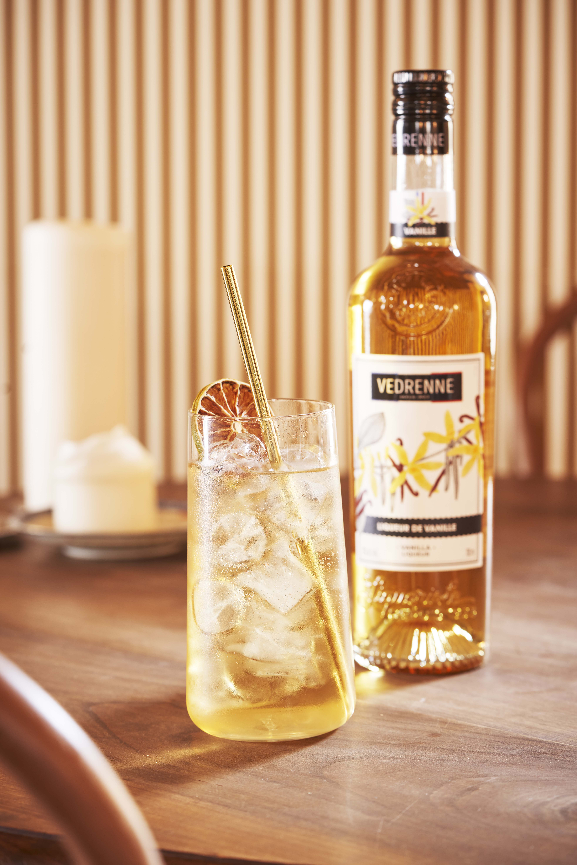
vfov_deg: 22.6
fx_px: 2163
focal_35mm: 90
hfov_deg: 15.2
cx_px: 288
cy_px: 432
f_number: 5.6
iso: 400
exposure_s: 1/3
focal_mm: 90
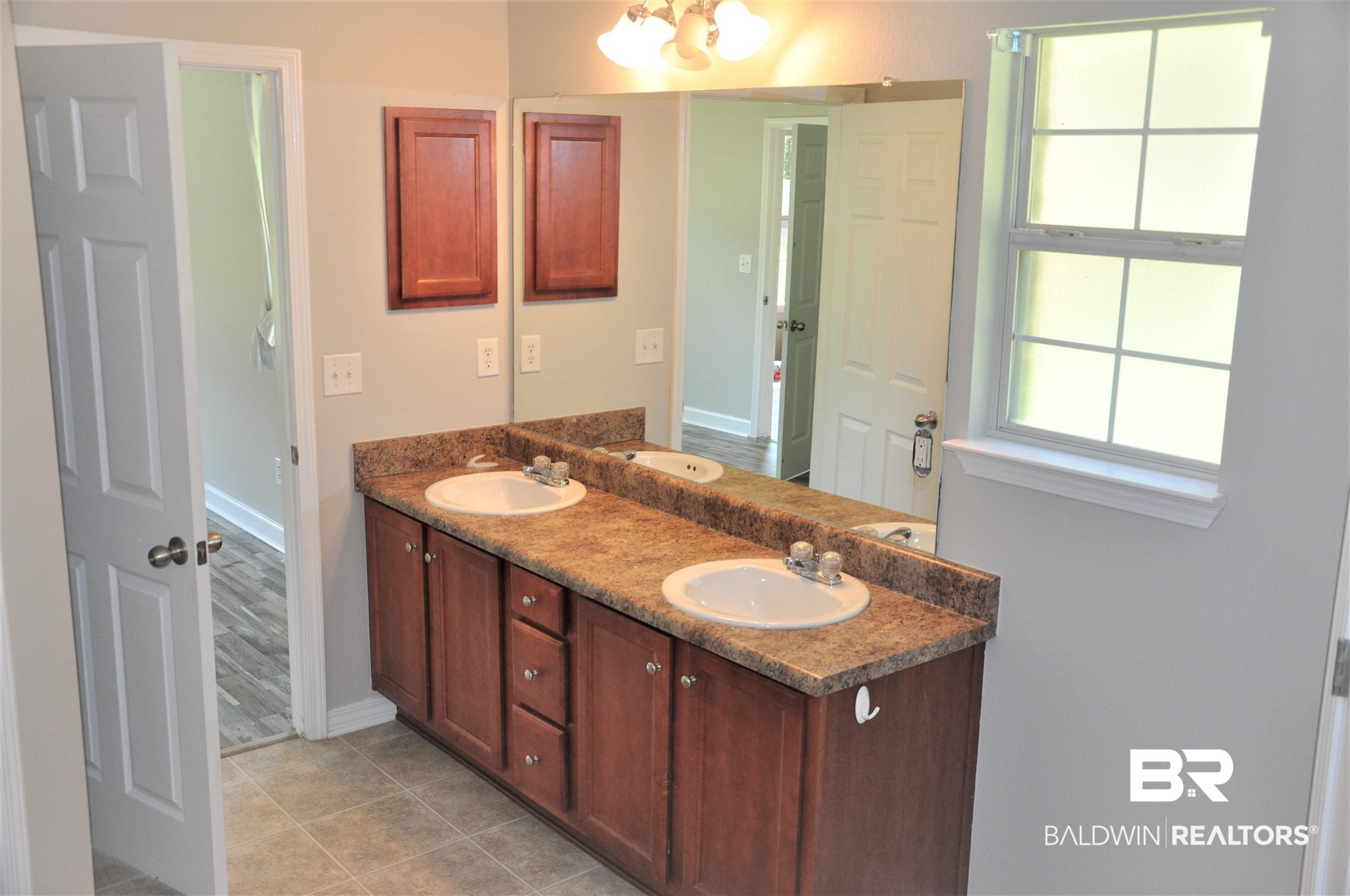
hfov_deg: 53.2
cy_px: 448
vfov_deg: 36.8
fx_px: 1348
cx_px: 675
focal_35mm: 36
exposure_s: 1/125
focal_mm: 24
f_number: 3.8
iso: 640
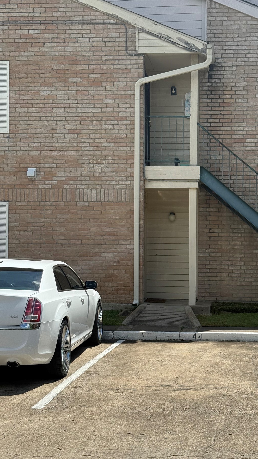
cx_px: 176
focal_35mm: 59
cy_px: 246
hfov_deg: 20.3
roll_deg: -2.0
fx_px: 718
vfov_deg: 35.4
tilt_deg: +0.2
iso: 100
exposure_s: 1/5587
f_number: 1.78
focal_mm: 6.76
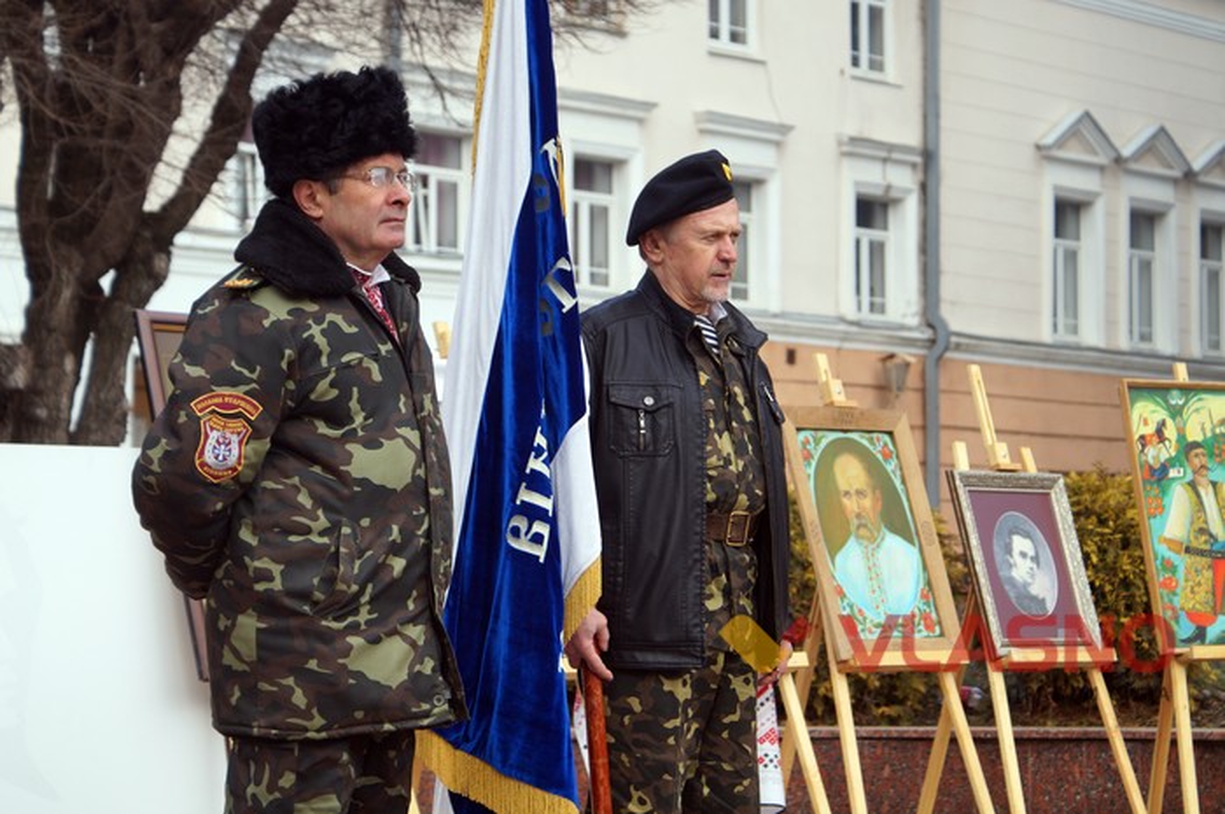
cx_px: 612
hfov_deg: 27.0
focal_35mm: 75
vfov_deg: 18.1
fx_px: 2549
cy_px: 407
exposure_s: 1/160
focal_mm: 50
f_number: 6.3
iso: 100
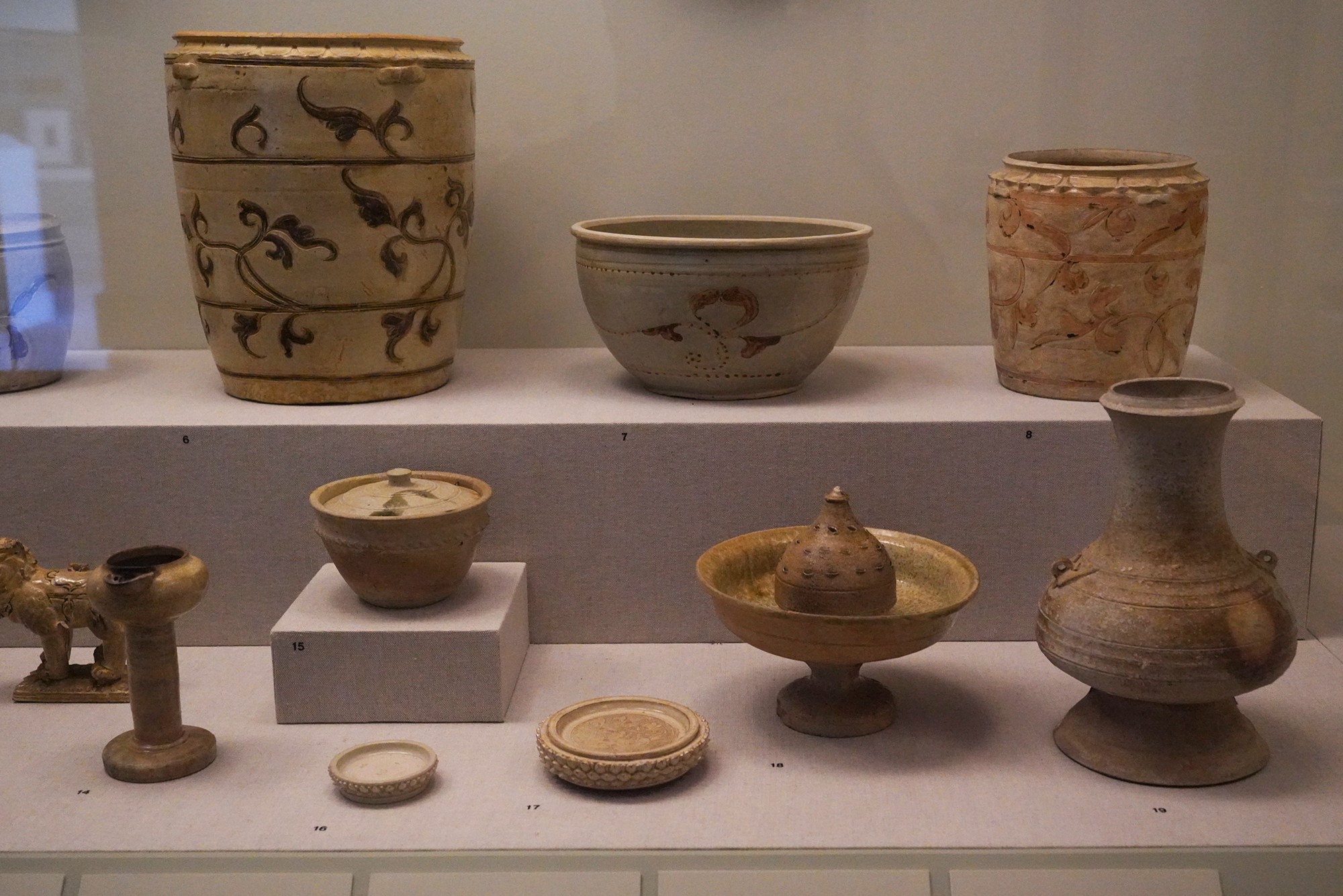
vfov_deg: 34.2
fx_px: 1455
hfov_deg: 49.5
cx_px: 672
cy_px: 448
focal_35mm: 39
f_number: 5.6
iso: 8000
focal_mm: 39
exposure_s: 1/100
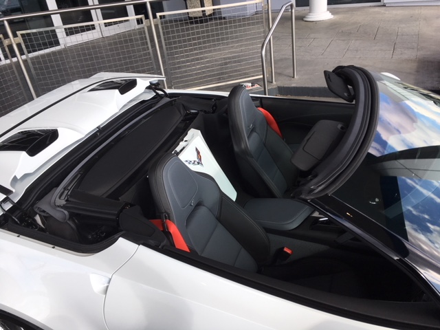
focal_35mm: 29
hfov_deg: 61.7
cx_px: 220
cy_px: 165
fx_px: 369
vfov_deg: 48.2
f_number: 2.2
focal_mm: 4.15
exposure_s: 1/519
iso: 25
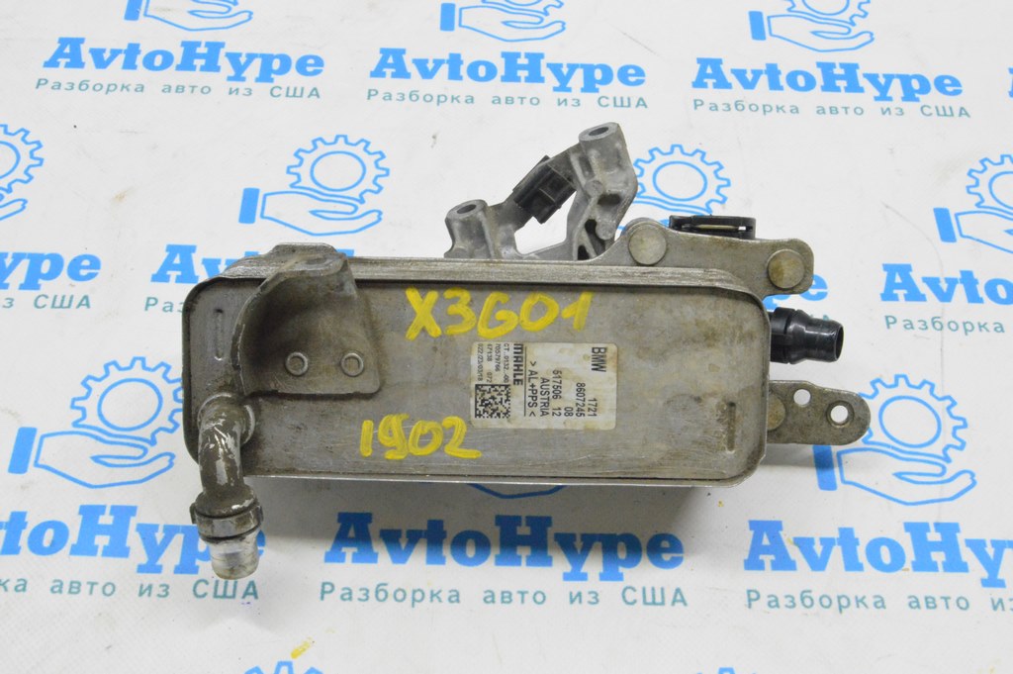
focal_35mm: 48
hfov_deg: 41.1
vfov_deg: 28.0
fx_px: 1350
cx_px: 506
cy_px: 337
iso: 6400
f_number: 20
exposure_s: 1/15
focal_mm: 32
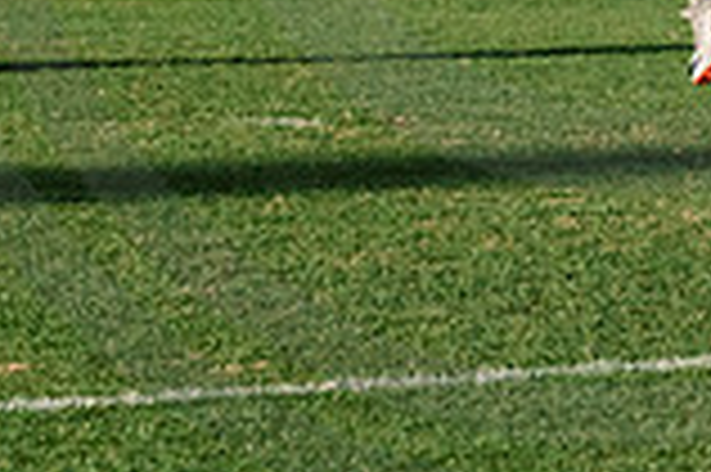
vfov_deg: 2.8
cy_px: -245
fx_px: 9805
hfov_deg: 4.1
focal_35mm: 497
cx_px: 630
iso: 1250
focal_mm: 135
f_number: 6.3
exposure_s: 1/4000
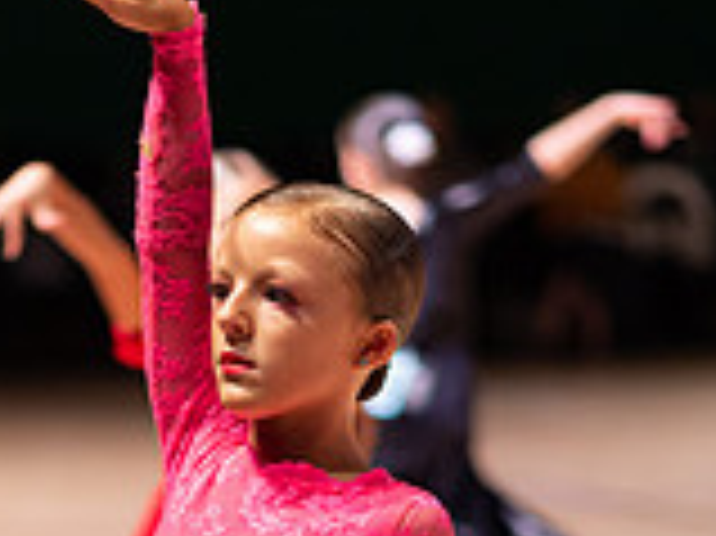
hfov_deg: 8.6
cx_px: 214
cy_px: 842
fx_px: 4774
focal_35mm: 231
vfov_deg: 6.3
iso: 2500
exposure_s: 1/800
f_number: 2
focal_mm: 85
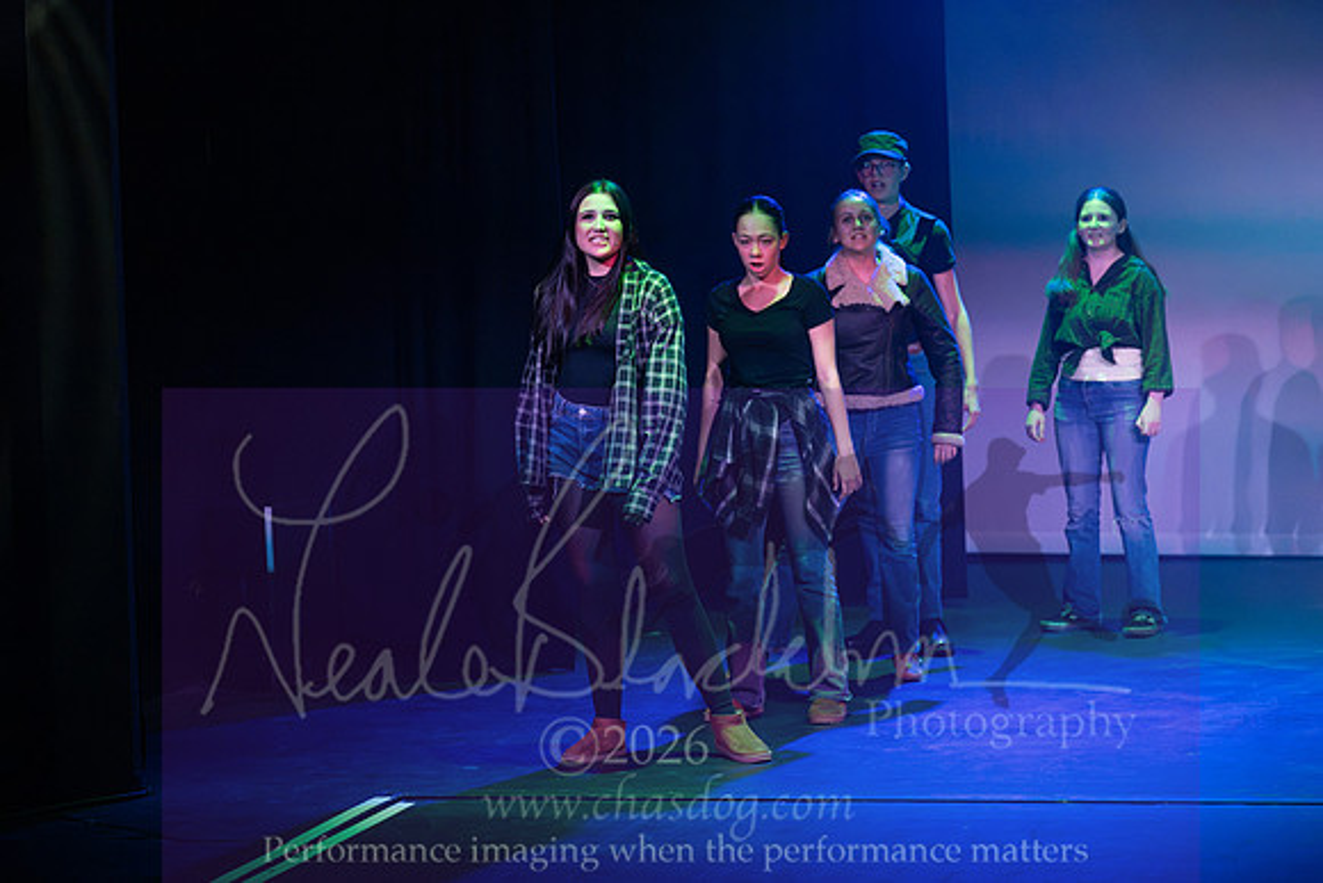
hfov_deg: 17.1
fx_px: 4411
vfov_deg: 11.4
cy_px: 442
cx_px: 662
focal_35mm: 120
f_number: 4
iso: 5000
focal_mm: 120
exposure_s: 1/800
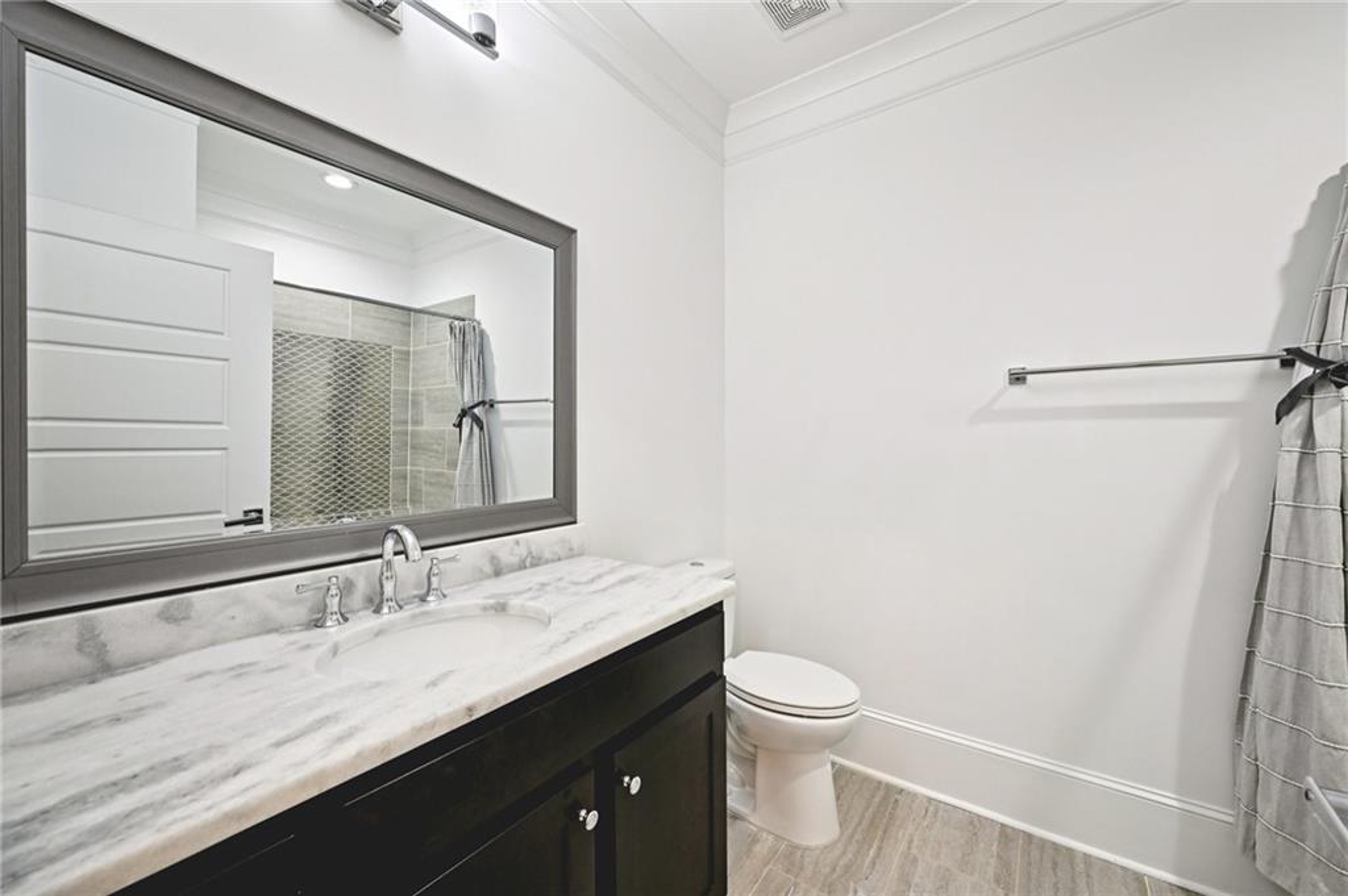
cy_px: 448
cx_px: 674
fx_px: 524
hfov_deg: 104.3
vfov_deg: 81.1
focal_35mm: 14
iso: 320
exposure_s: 1/15
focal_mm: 14
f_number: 8
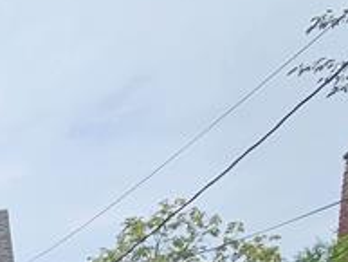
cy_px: 551
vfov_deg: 15.8
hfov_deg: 18.3
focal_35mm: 69
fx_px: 694
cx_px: -353
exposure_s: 1/2289
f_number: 2.2
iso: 50
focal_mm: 2.2
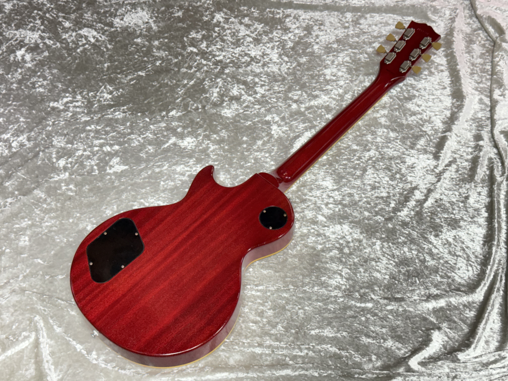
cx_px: 254
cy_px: 190
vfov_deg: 30.3
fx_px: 704
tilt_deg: -59.8
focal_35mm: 48
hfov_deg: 39.7
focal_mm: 6.76
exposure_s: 1/40
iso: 500
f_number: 1.78
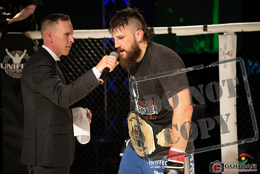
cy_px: 87
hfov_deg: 28.8
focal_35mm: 70
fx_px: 506
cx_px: 130
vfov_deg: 19.5
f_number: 2.8
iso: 1600
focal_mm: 70
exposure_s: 1/1000
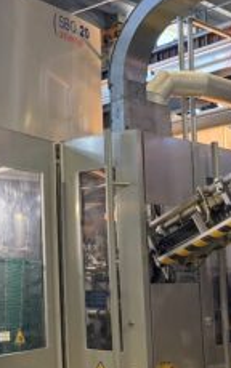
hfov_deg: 20.9
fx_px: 594
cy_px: 208
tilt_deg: +5.8
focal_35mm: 59
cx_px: -26
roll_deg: +0.6
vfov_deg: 34.5
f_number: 1.78
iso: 250
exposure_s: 1/100
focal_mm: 6.76
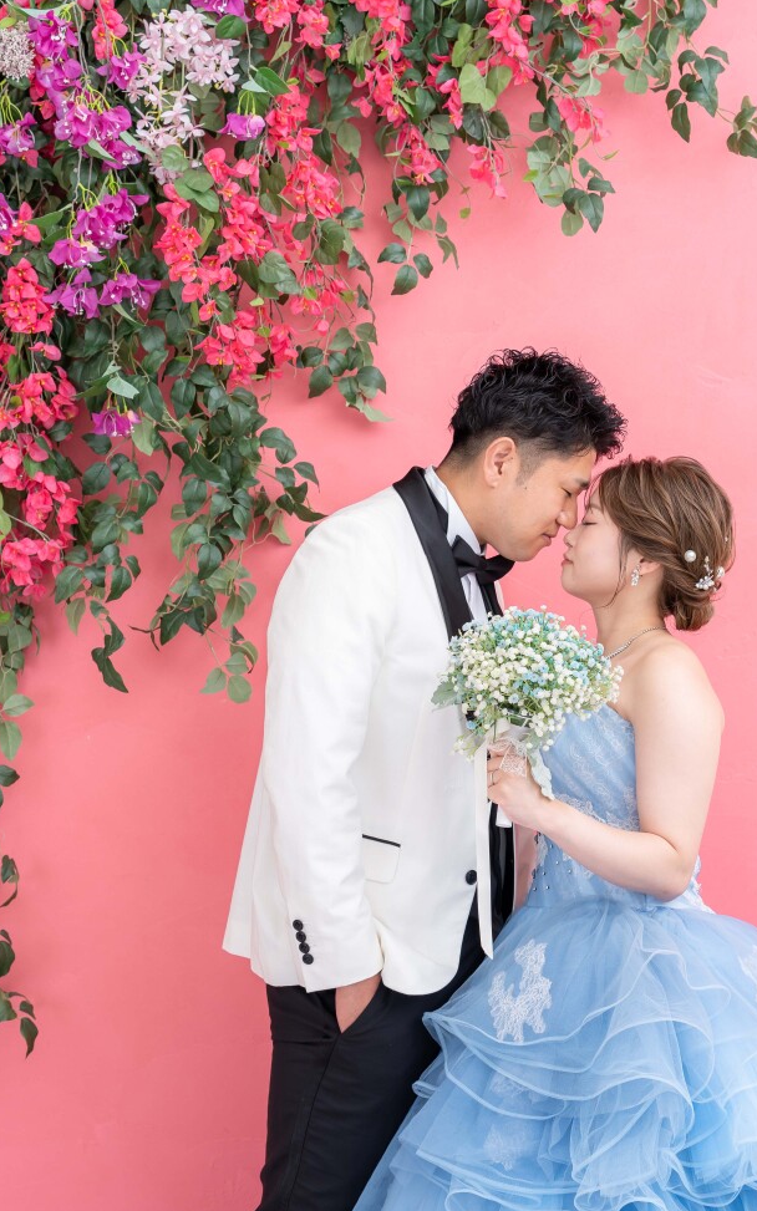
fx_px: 1618
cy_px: 546
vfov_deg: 41.0
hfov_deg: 26.3
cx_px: 463
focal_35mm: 49
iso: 200
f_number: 4
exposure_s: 1/160
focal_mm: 39
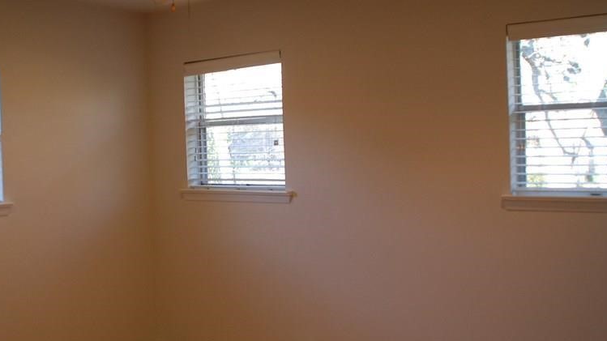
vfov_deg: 29.0
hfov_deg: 49.1
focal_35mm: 41
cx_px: 239
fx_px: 660
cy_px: 162
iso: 400
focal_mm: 18
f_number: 4
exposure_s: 1/60
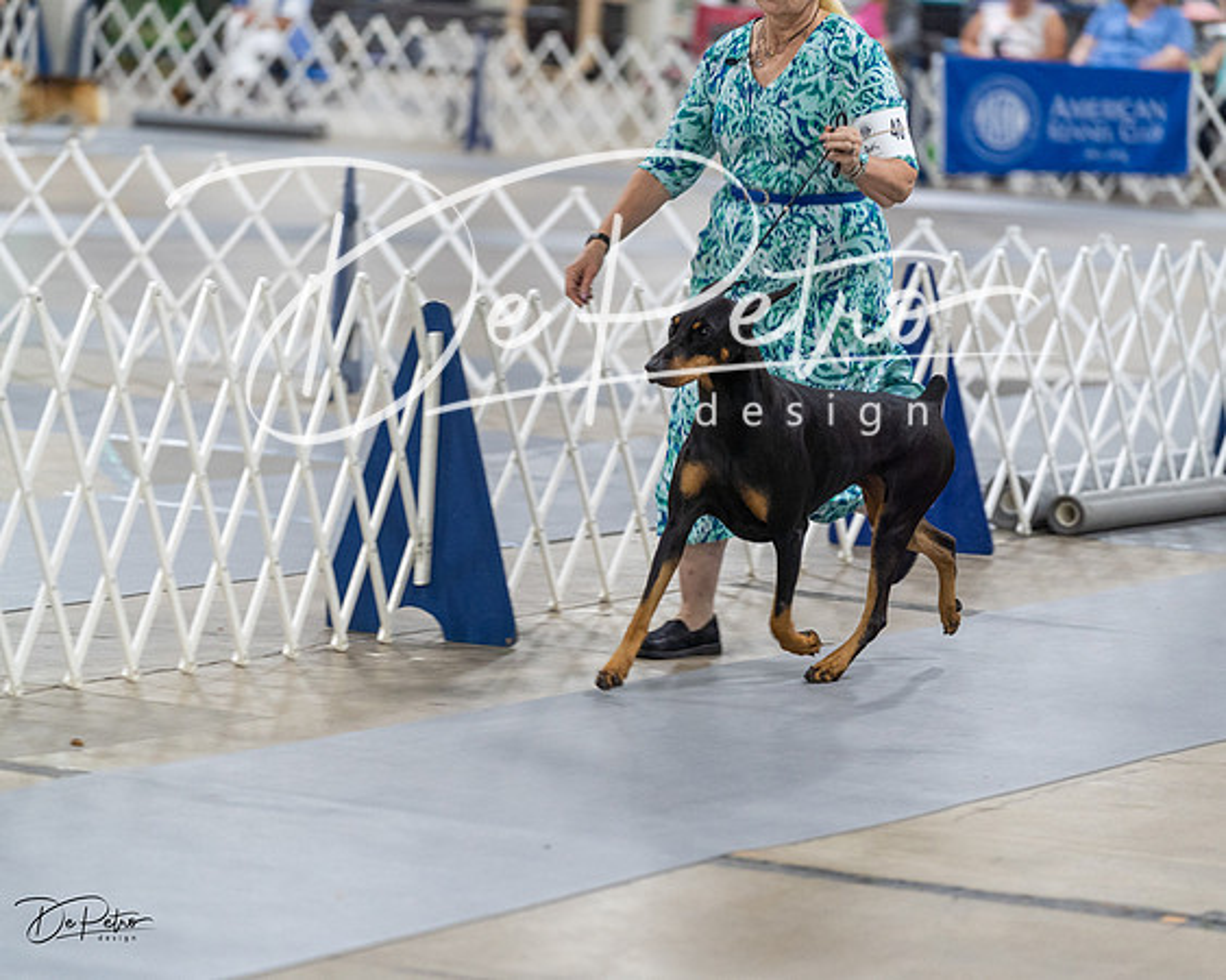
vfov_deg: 9.0
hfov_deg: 11.3
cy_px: 490
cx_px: 613
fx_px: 6209
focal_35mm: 171
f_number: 2.8
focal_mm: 152
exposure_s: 1/160
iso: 2000
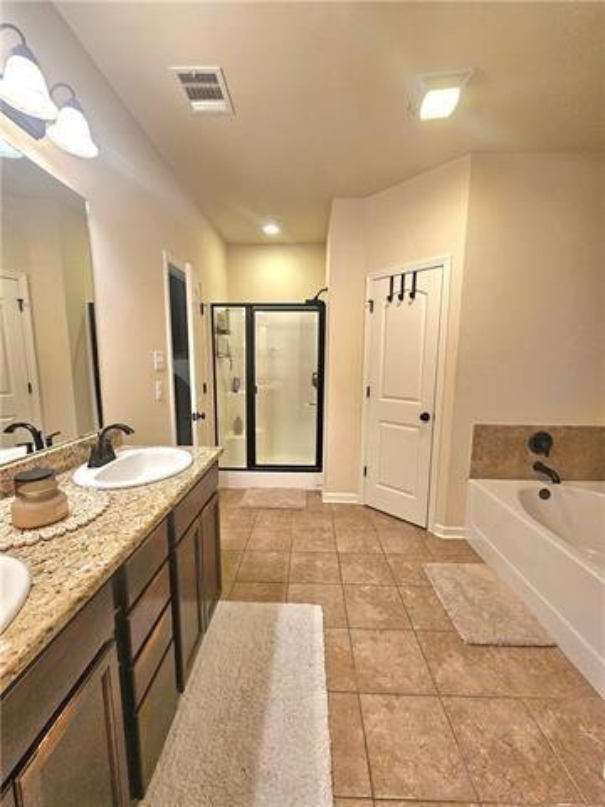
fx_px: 303
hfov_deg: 89.9
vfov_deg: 106.2
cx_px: 302
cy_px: 404
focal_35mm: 13
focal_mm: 2.2
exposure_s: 1/40
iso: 320
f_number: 2.2
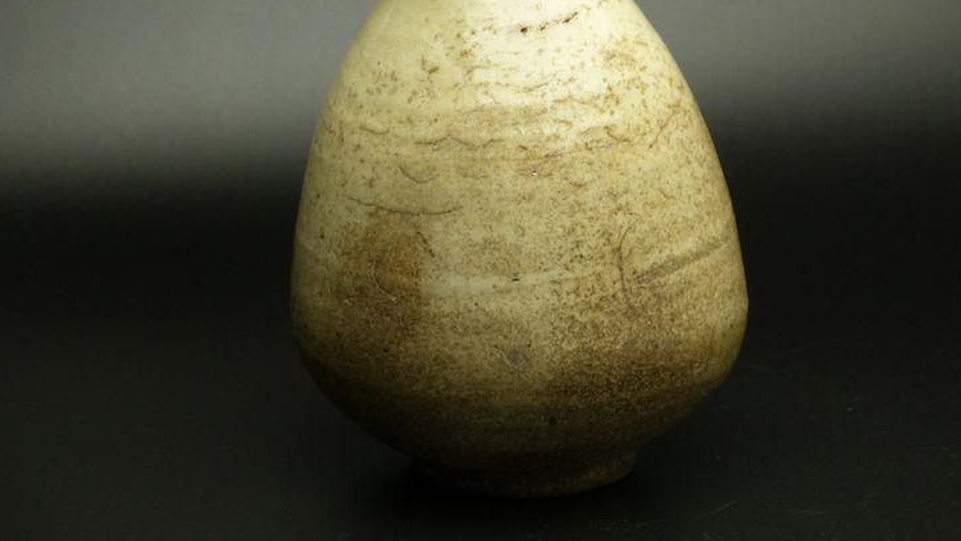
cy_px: 152
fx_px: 2804
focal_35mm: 110
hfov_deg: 19.4
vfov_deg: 11.0
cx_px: 526
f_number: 2.8
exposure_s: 1/125
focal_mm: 16.4
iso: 200
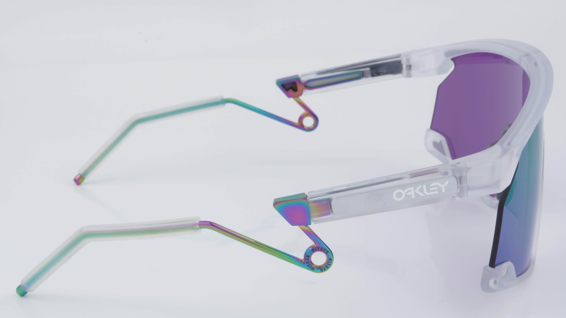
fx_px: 1299
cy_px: 185
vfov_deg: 14.0
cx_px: 283
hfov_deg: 24.6
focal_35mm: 87
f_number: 32
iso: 100
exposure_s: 1/4
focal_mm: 55
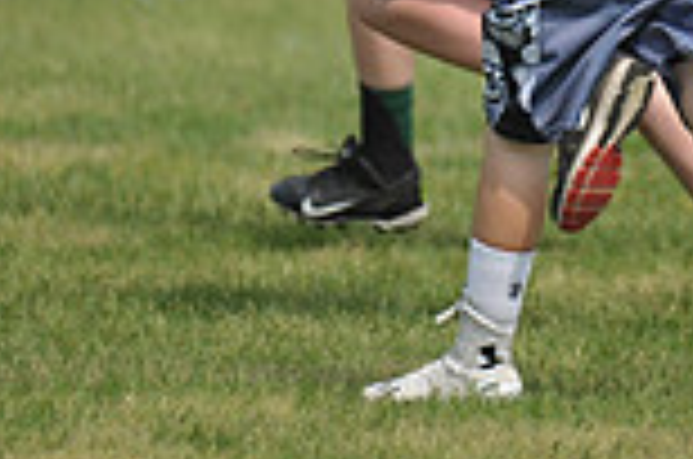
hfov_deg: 1.6
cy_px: -297
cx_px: 554
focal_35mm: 1281
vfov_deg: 1.1
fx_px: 24608
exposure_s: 1/4000
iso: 640
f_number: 4
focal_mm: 340
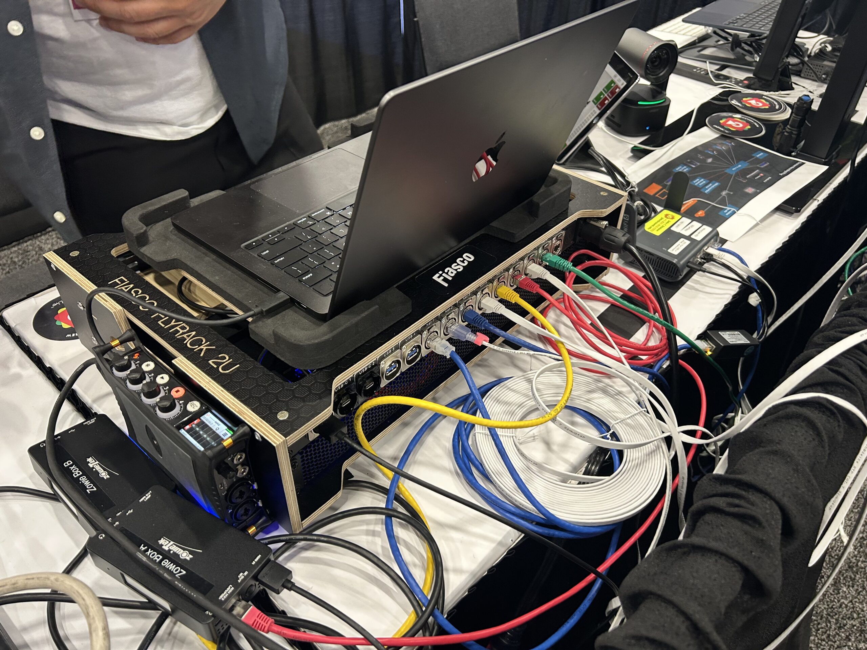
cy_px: 325
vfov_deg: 53.1
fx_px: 651
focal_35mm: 26
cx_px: 434
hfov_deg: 67.3
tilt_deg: -40.7
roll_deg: -2.0
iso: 160
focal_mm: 5.7
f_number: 1.5
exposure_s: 1/60
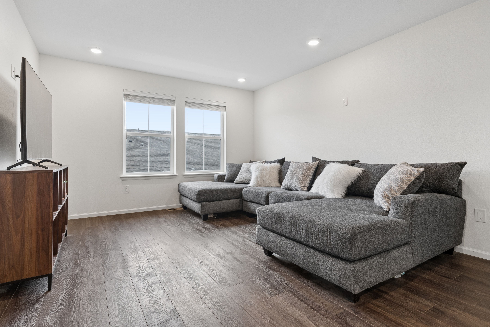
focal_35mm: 18
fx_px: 245
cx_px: 245
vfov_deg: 67.5
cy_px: 164
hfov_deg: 90.0
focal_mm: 18
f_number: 8
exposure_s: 1/60
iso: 640
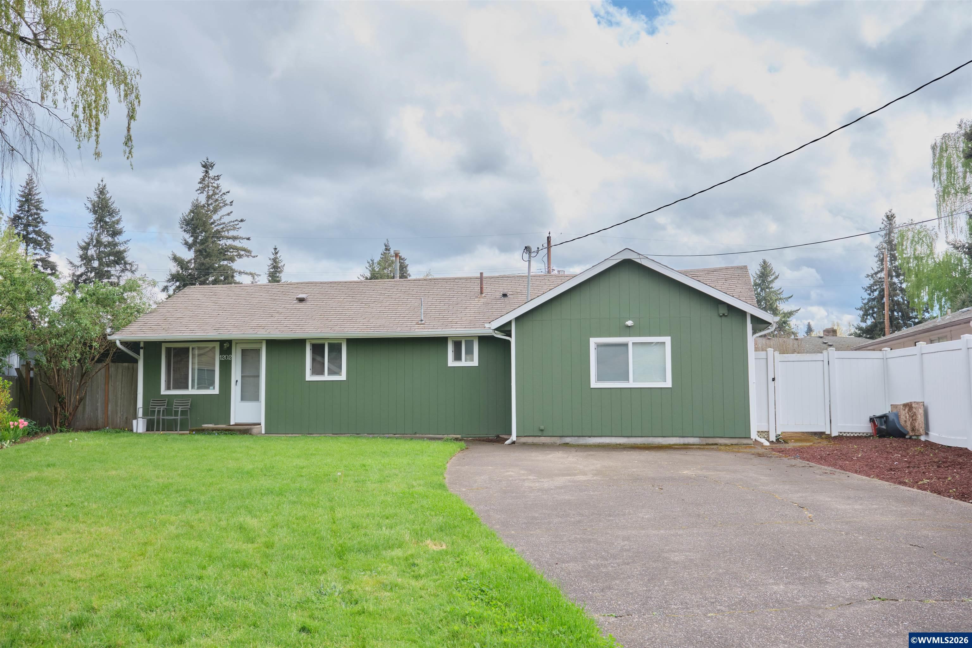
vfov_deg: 43.6
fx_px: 810
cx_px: 486
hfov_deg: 61.9
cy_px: 324
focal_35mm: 30
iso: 125
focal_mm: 20.2
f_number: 5
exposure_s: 1/240
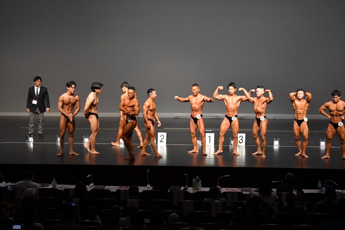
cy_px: 115
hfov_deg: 18.9
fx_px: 1035
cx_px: 172
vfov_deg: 12.7
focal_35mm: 108
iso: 4000
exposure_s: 1/400
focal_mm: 72
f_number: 5.6
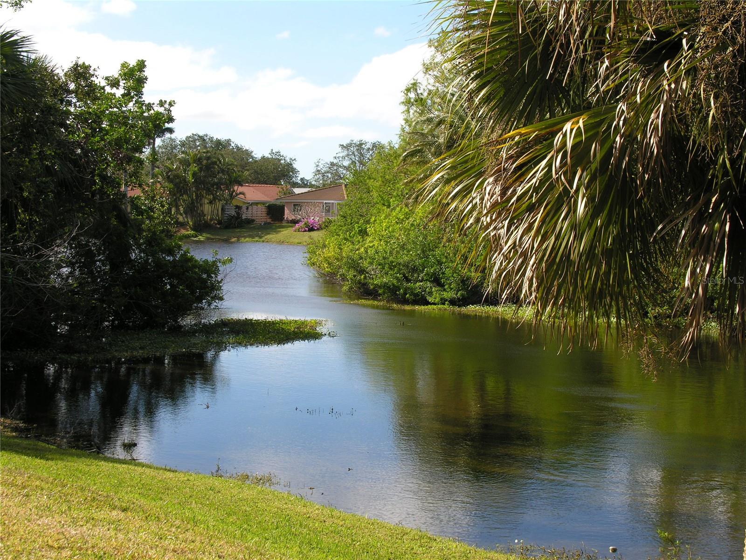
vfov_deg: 22.9
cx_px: 373
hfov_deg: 30.3
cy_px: 280
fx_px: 1379
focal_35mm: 64
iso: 50
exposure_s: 1/151
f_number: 6.3
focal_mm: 16.4
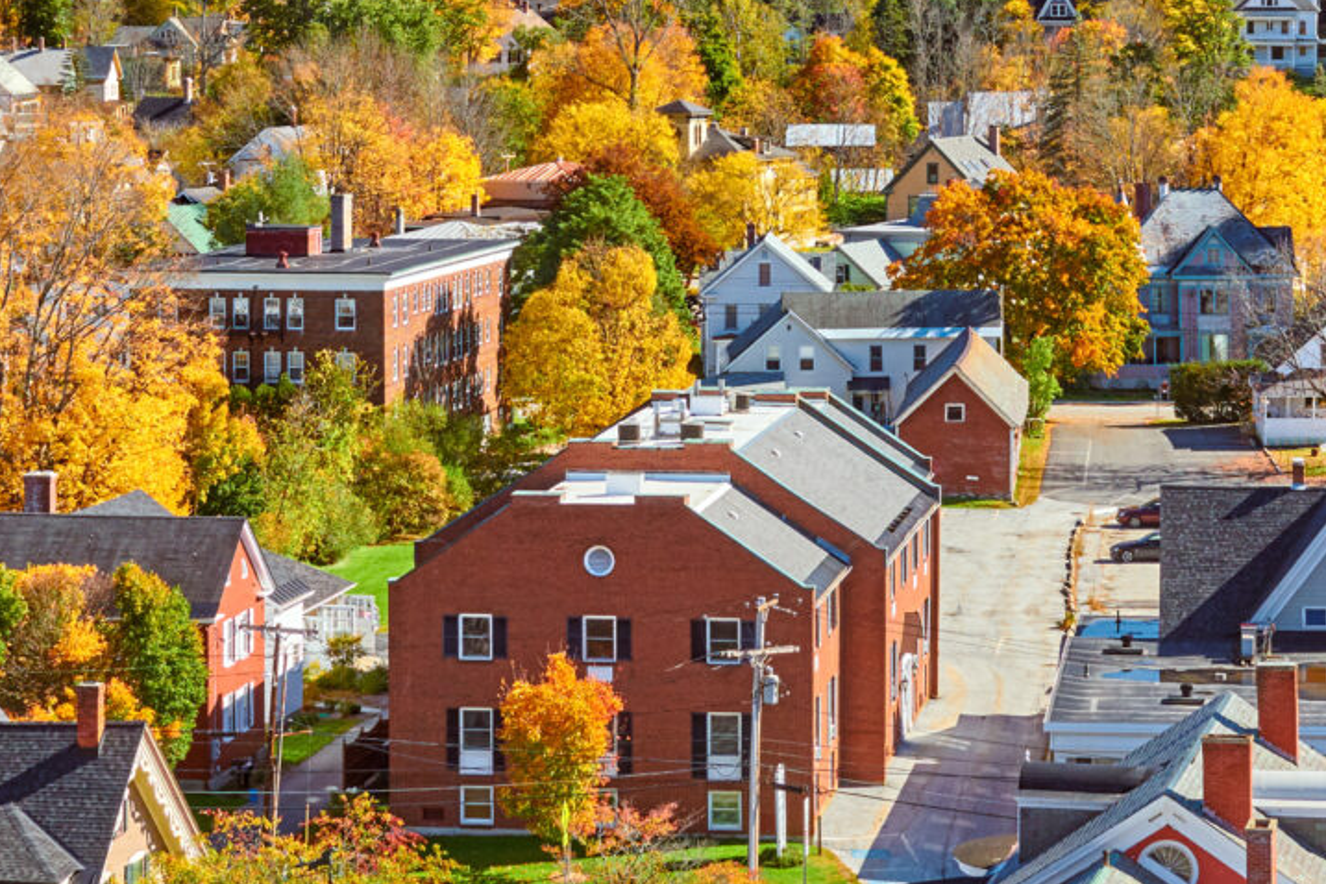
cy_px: 12
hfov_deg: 16.4
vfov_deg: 10.9
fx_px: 4604
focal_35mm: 125
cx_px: 734
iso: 180
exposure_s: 1/160
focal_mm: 35
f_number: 6.3
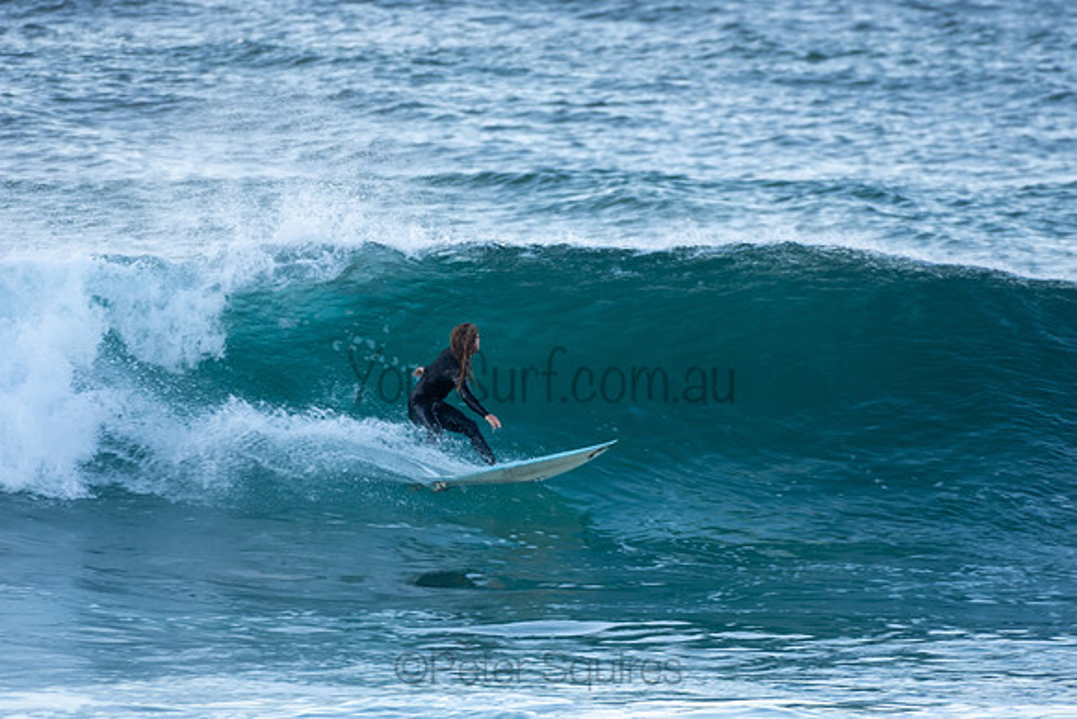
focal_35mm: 750
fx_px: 22442
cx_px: 538
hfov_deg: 2.7
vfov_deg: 1.8
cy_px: 360
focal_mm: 500
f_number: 5.6
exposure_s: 1/250
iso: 320
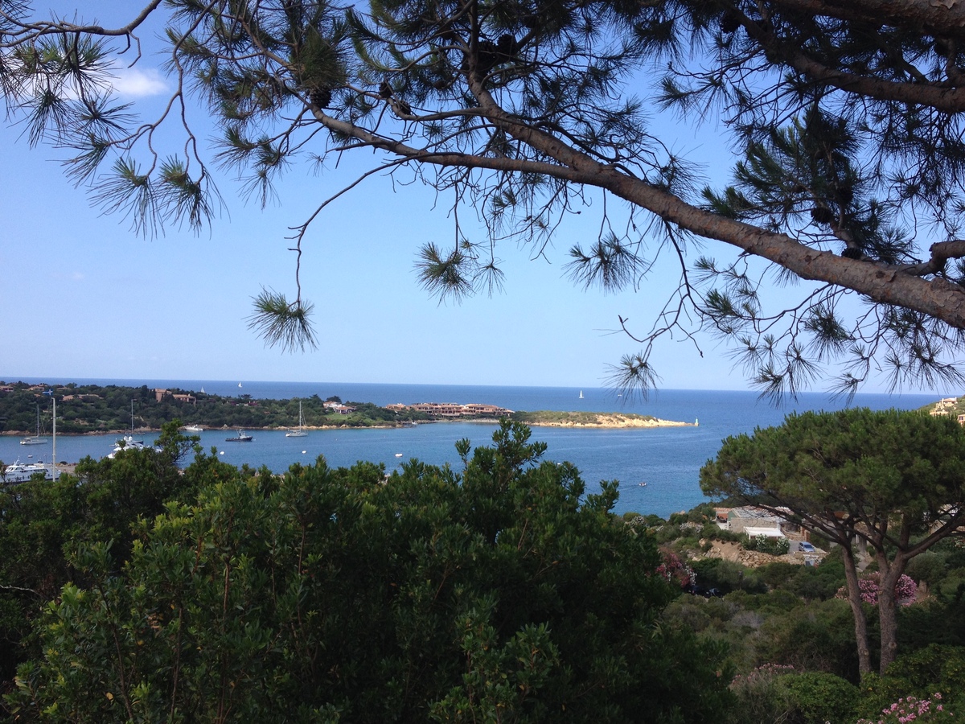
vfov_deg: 40.7
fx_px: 976
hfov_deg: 52.6
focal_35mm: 35
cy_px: 362
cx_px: 482
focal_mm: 4.28
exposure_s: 1/968
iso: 50
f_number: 2.4
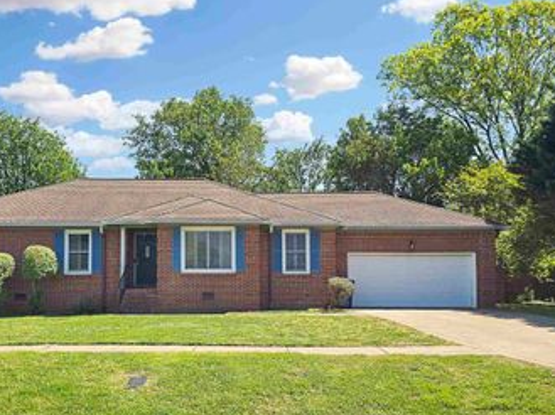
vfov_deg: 40.6
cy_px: 203
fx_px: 561
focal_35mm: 35
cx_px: 164
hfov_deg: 51.2
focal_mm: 6.3
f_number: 1.7
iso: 12
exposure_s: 1/876
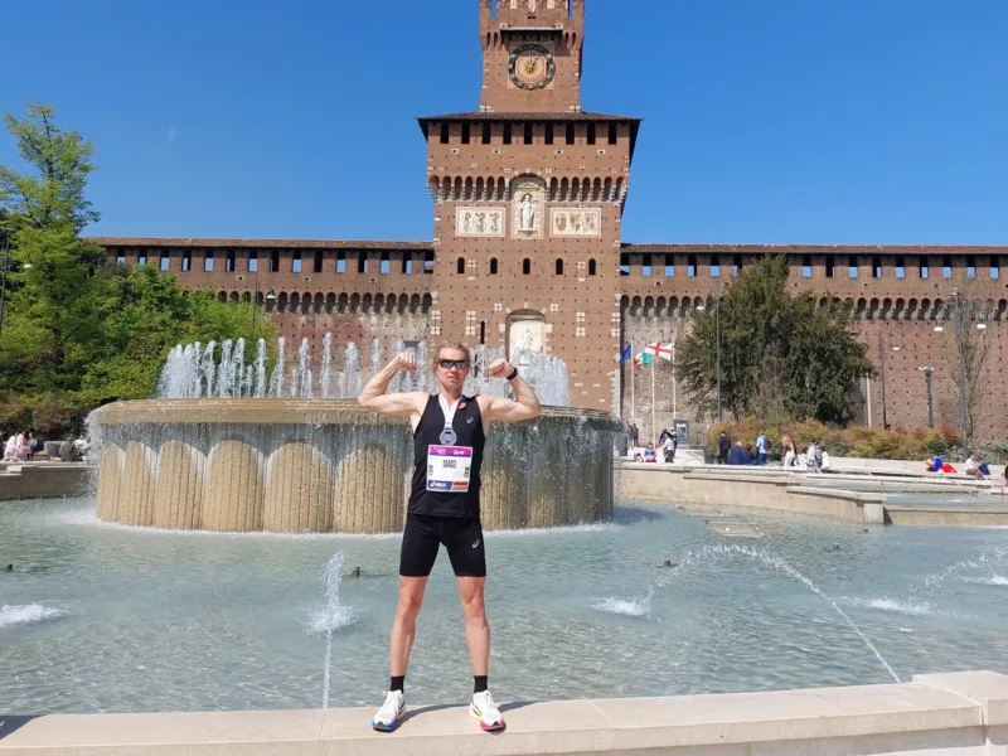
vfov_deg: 56.8
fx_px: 699
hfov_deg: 71.6
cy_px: 378
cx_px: 504
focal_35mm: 24
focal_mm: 5.23
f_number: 1.8
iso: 25
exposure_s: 1/1667
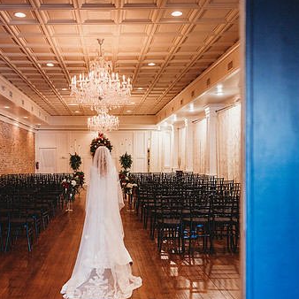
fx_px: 362
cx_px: 105
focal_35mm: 37
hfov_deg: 44.4
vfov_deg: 44.8
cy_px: 167
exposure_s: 1/160
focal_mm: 24
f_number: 2.2
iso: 1600
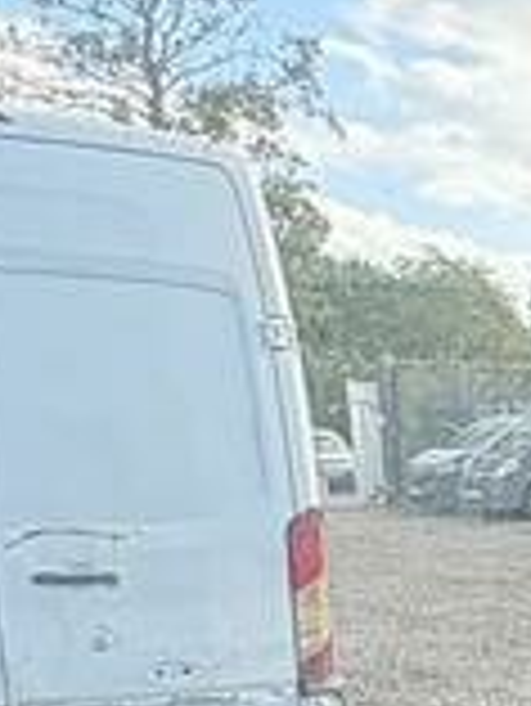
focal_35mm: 80
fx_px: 1634
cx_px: 1192
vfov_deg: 23.3
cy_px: 728
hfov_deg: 14.1
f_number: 2.2
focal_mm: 2.22
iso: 64
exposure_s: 1/218
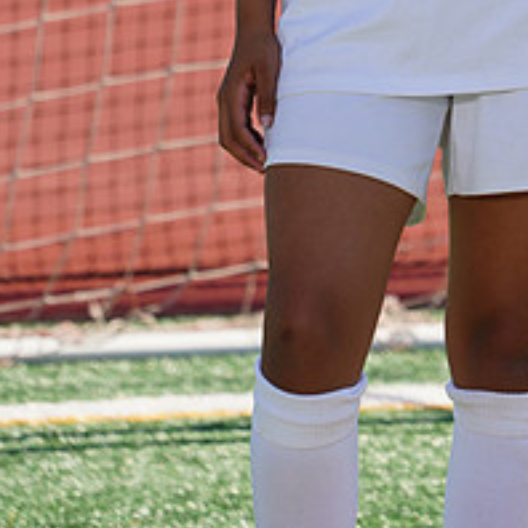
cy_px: -216
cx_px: 499
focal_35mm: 799
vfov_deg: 2.2
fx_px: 13788
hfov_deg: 2.2
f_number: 11
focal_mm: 321
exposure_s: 1/250
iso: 200
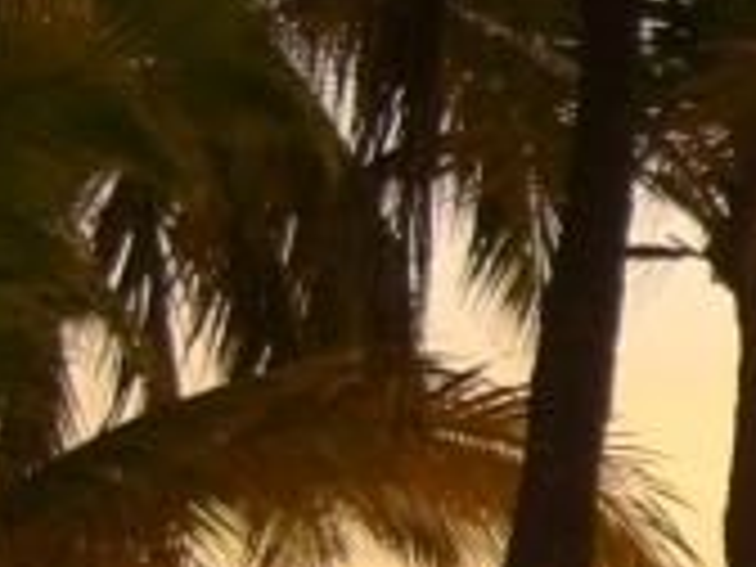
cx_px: 1778
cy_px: 922
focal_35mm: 232
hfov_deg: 7.9
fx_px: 5067
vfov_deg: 6.3
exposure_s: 1/80
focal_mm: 6.3
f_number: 3.1
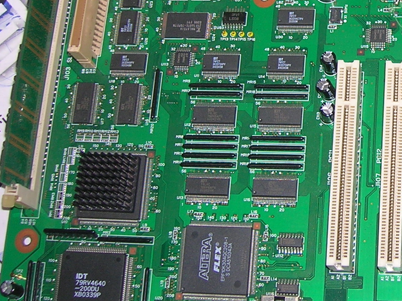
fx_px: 951
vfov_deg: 17.8
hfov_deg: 22.5
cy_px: 47
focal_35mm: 82
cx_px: 439
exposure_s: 1/60.1
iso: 50
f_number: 2.9
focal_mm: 5.7
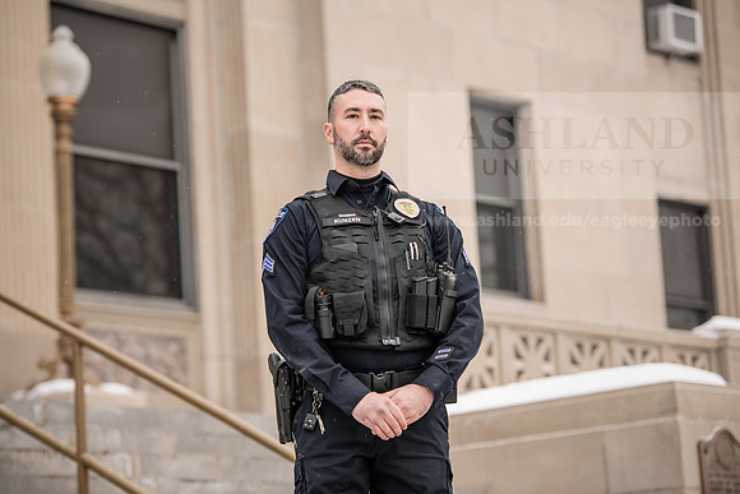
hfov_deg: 16.8
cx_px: 370
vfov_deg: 11.2
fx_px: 2508
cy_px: 247
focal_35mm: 122
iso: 125
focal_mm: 122
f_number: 3.5
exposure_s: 1/500
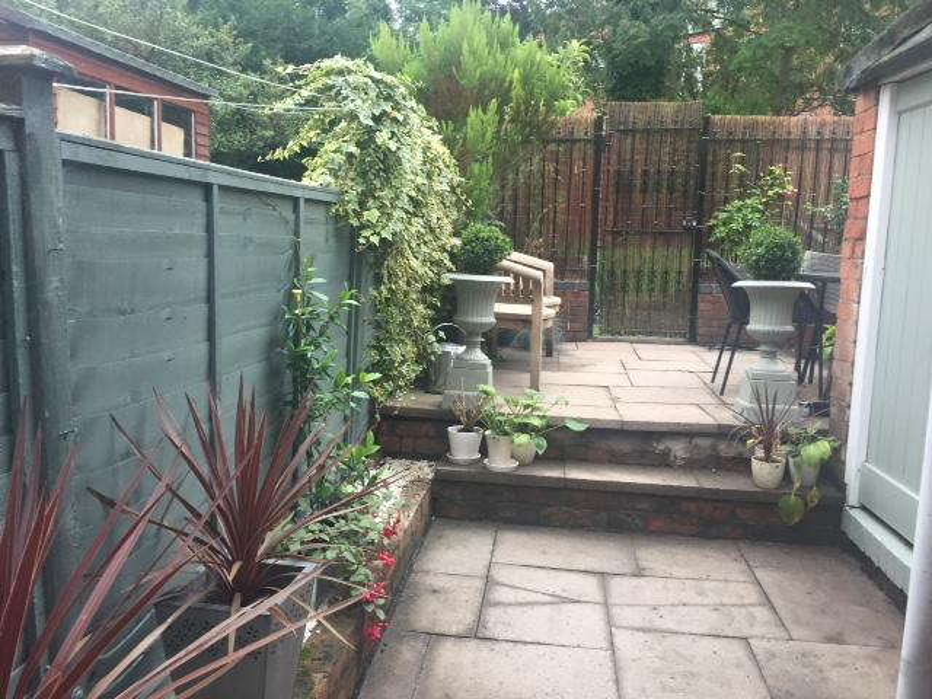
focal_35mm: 29
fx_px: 781
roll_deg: -2.2
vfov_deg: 48.2
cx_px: 466
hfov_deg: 61.7
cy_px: 350
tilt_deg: -7.8
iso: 50
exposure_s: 1/33
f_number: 2.2
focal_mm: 4.15
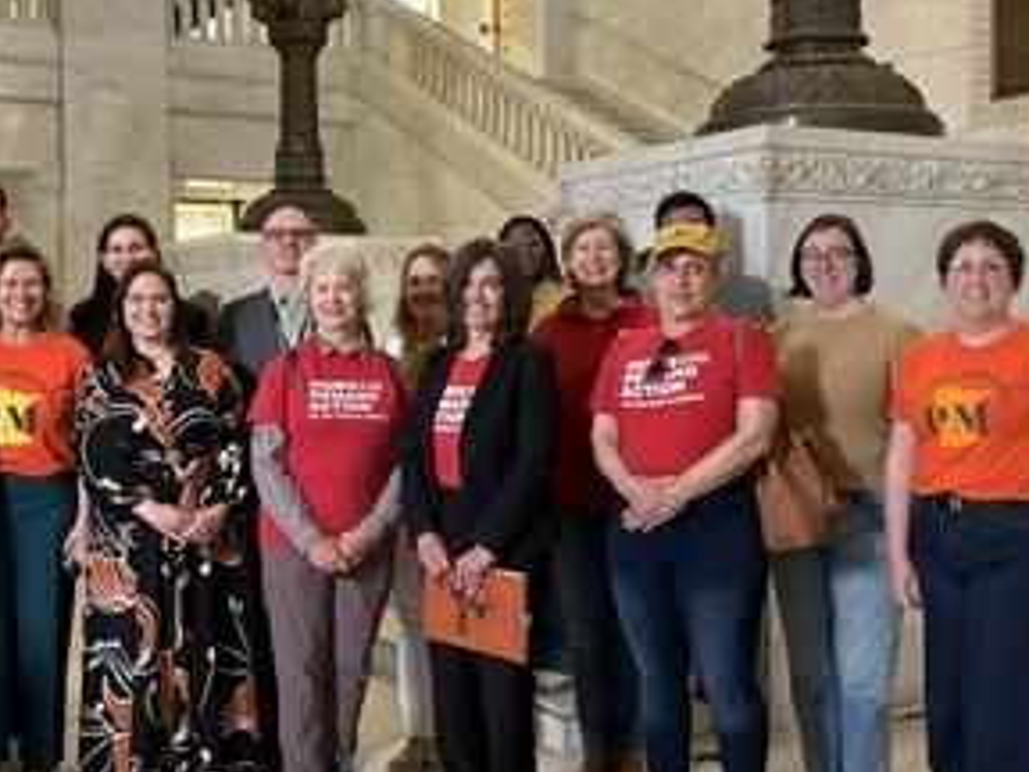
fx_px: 1397
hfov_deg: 40.2
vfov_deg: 30.9
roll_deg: +0.6
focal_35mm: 47
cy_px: 343
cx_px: 404
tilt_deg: -0.4
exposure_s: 1/60
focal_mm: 5.96
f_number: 1.6
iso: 320
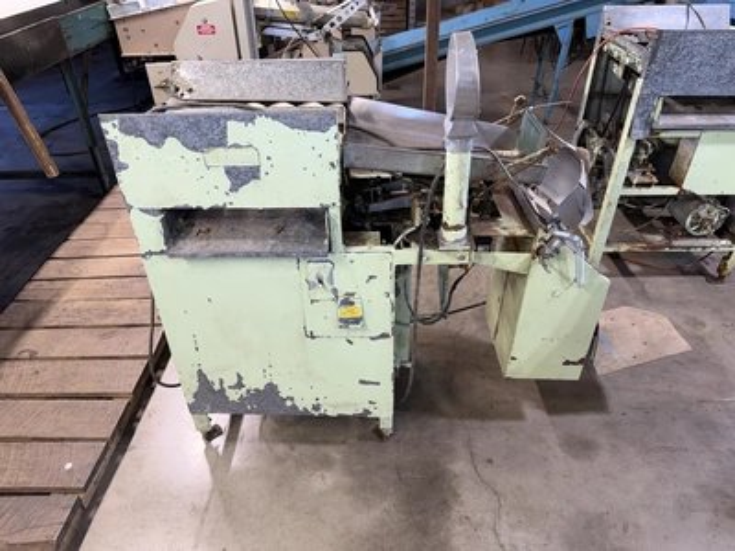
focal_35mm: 24
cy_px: 276
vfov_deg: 56.8
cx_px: 368
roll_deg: +2.1
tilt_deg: -35.4
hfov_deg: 71.6
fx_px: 510
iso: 160
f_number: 1.78
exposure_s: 1/120
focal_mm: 6.76
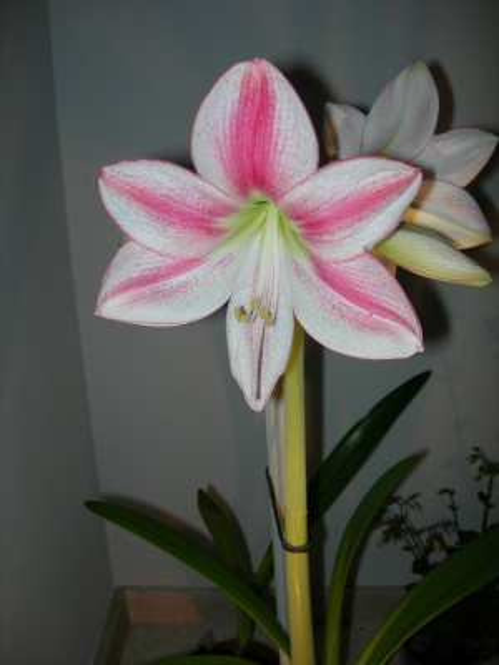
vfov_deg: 49.0
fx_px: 730
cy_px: 332
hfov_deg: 37.7
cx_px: 250
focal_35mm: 38
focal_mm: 7.8
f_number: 2.8
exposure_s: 1/60.1
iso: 64
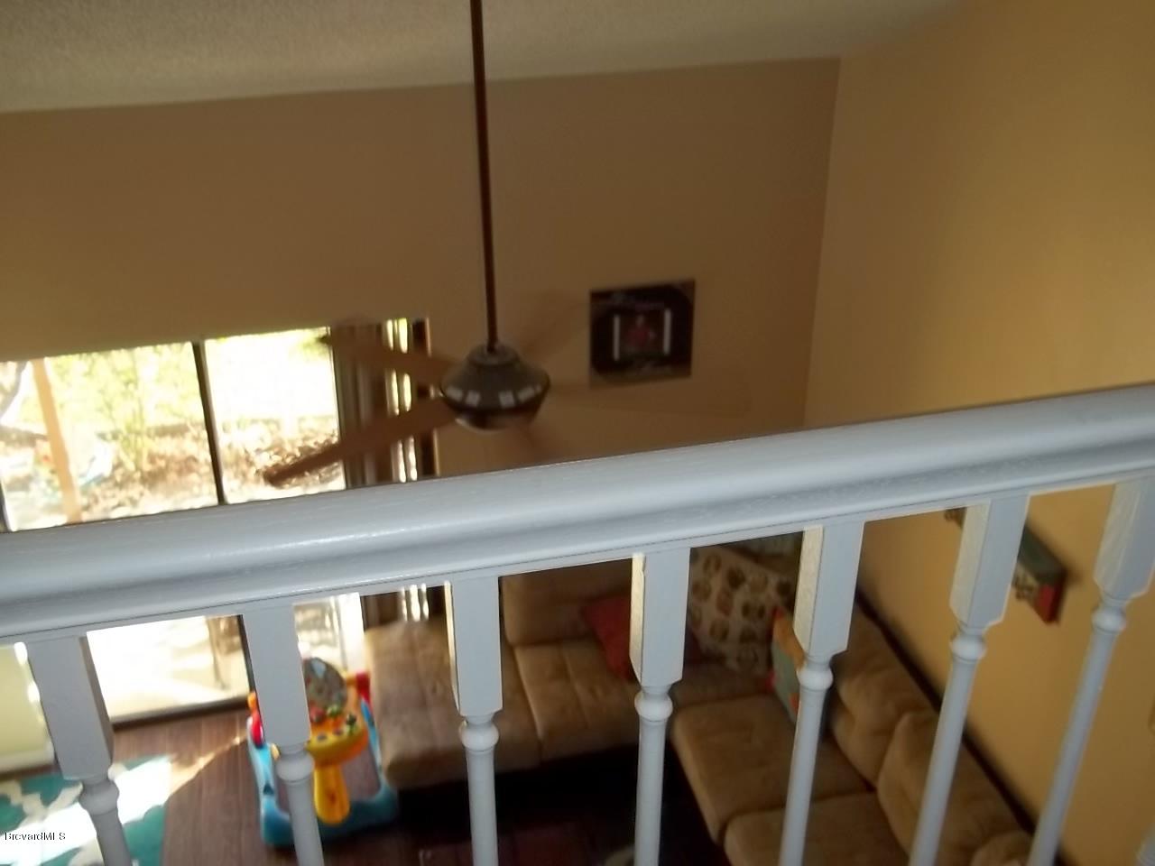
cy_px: 433
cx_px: 578
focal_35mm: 36
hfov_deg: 51.4
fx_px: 1201
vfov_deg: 39.7
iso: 64
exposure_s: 1/30
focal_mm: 6.5
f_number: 3.1
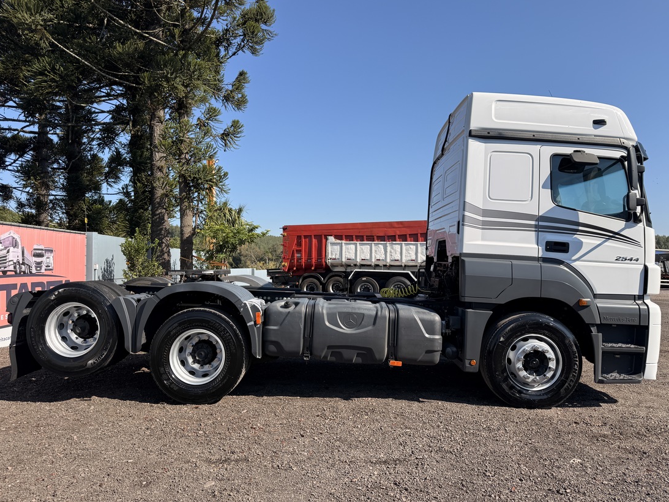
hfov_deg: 69.4
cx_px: 334
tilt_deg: +2.8
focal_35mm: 25
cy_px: 244
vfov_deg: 54.9
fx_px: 483
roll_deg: +0.4
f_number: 1.78
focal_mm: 6.76
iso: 80
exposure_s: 1/3425
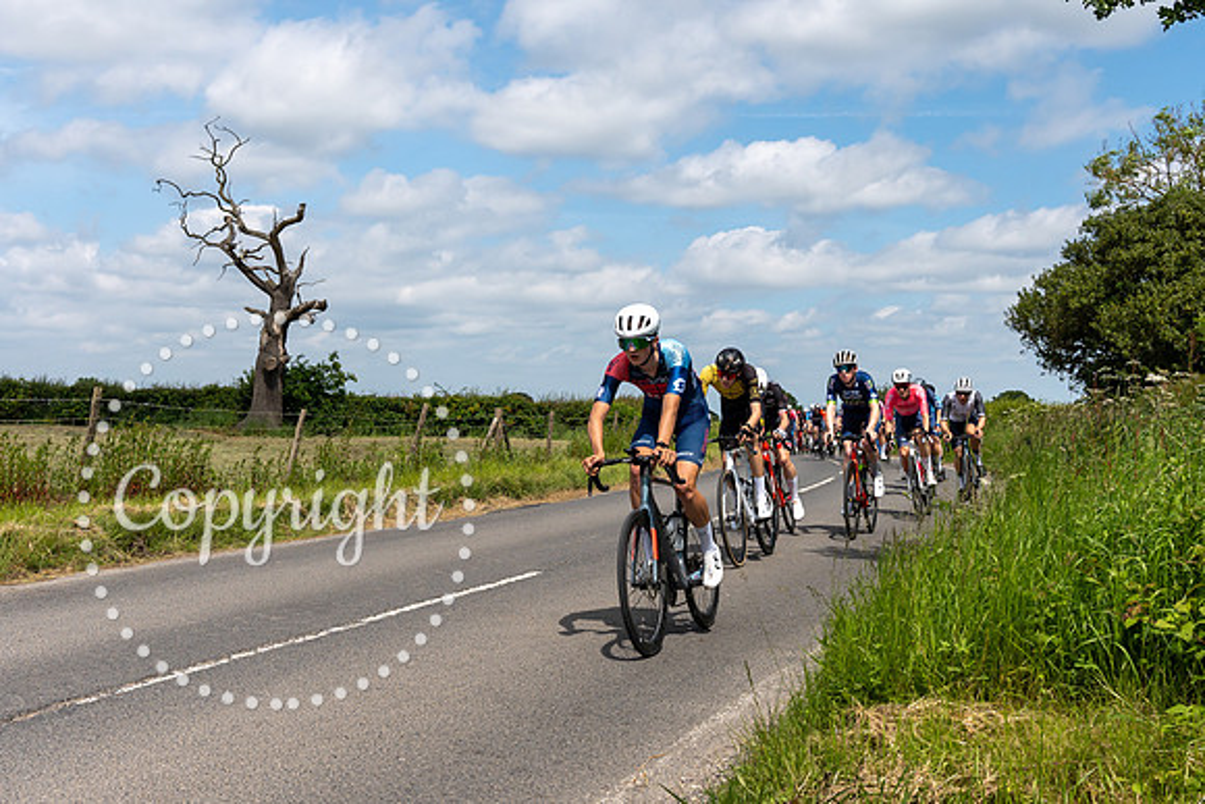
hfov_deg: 40.8
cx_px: 614
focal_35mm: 48
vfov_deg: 27.8
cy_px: 456
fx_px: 1621
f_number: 6.3
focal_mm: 28
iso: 100
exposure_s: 1/1250
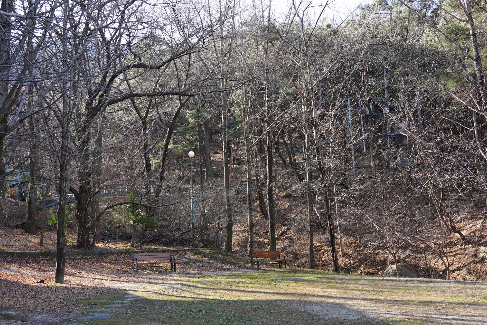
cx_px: 244
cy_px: 162
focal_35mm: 35
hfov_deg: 54.4
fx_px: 474
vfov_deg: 37.9
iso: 200
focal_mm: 35
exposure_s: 1/100
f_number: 5.6
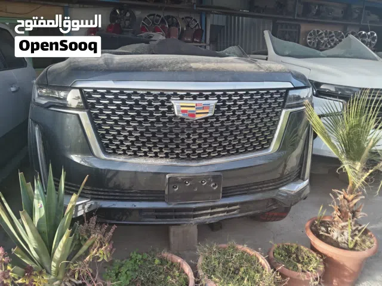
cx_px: 191
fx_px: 298
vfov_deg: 51.4
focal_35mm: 27
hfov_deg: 65.3
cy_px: 143
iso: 173
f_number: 1.8
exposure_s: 1/100
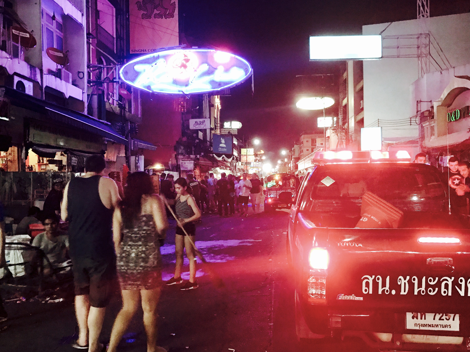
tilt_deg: -0.9
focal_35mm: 30
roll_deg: +0.8
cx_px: 251
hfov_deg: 59.9
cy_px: 183
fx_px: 407
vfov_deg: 46.8
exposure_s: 1/5
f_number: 1.8
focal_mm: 3.99
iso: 80
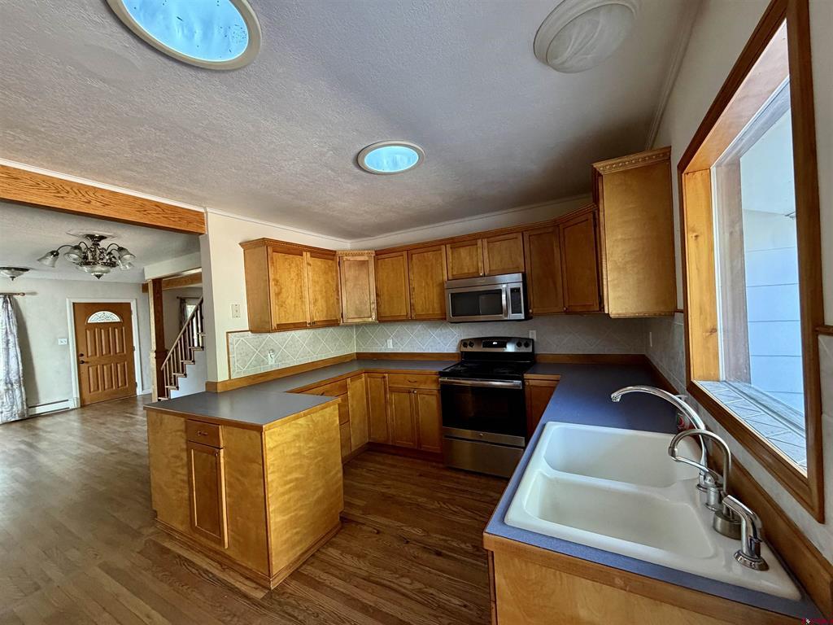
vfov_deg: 85.7
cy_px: 312
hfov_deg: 102.1
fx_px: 337
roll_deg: +4.5
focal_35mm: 14
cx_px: 416
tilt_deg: +0.0
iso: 400
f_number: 2.2
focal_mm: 2.22
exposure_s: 1/60
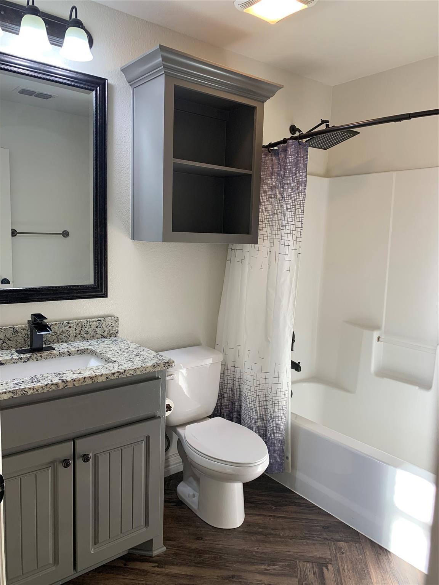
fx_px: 440
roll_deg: -1.8
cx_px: 220
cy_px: 292
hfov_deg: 53.1
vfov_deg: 67.3
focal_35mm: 26
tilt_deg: -6.1
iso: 64
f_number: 1.8
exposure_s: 1/120
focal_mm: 4.25
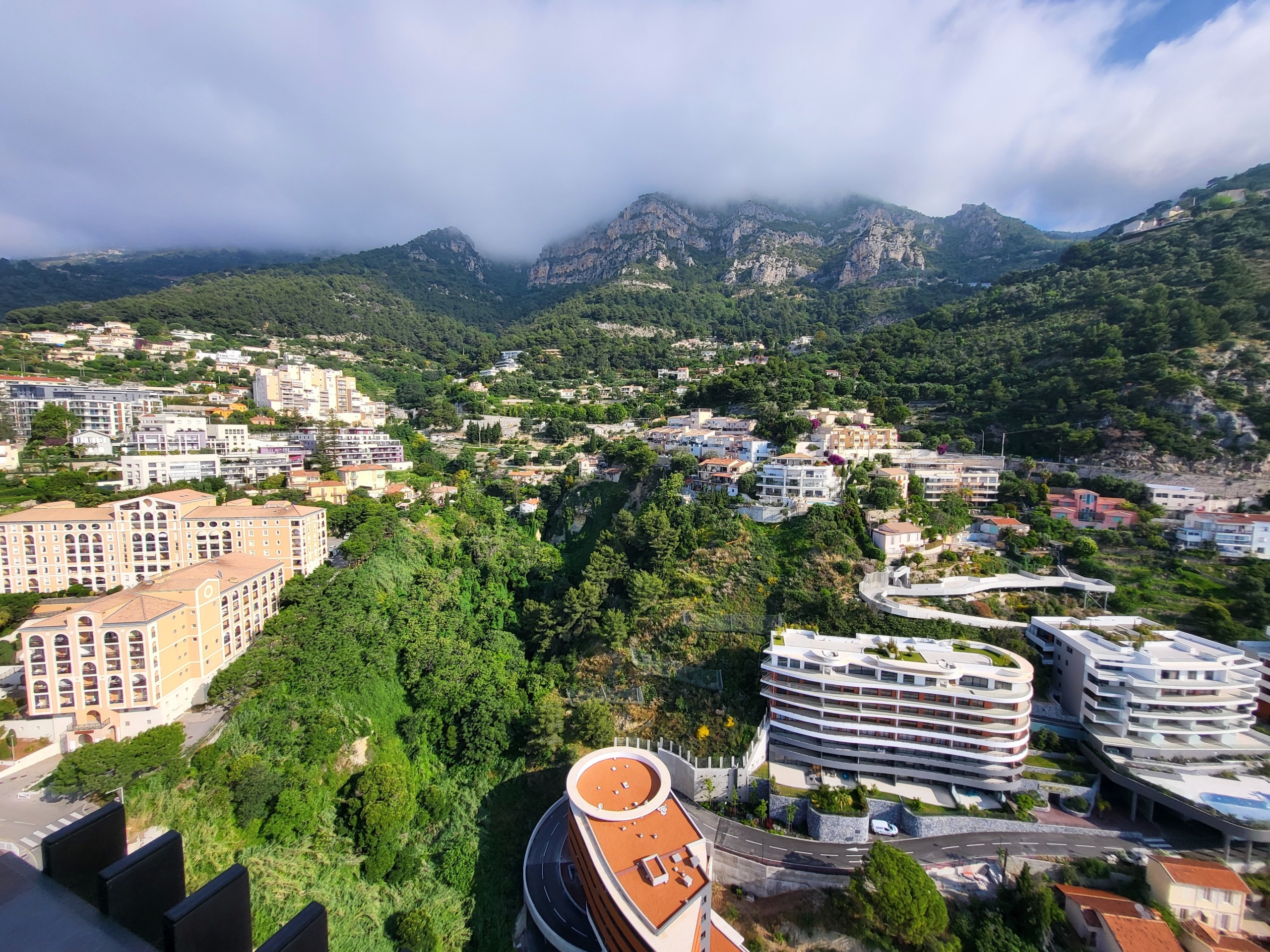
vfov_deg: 89.9
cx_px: 635
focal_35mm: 13
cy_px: 476
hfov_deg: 106.2
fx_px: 477
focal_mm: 1.74
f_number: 2.2
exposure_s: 1/1000
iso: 32
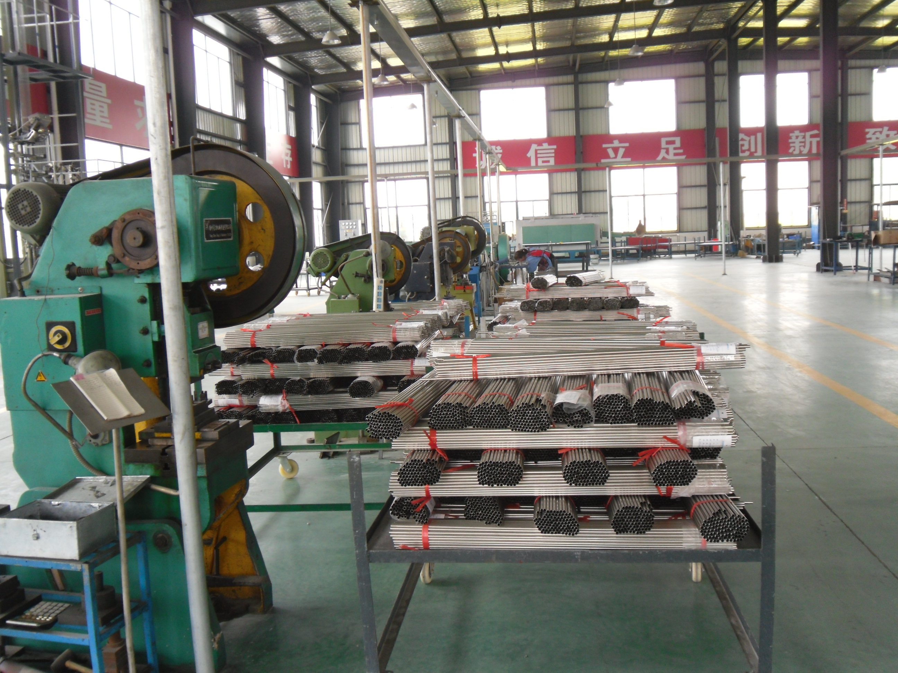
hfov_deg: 52.6
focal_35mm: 35
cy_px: 336
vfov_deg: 40.7
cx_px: 449
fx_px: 908
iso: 100
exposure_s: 1/45
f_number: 3.8
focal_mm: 6.36
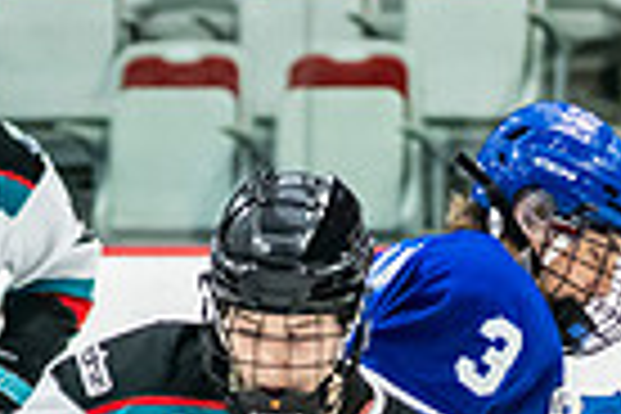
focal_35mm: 638
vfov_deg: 2.1
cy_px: 916
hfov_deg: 3.2
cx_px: 367
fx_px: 11005
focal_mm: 95
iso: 1600
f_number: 3.2
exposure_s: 1/800
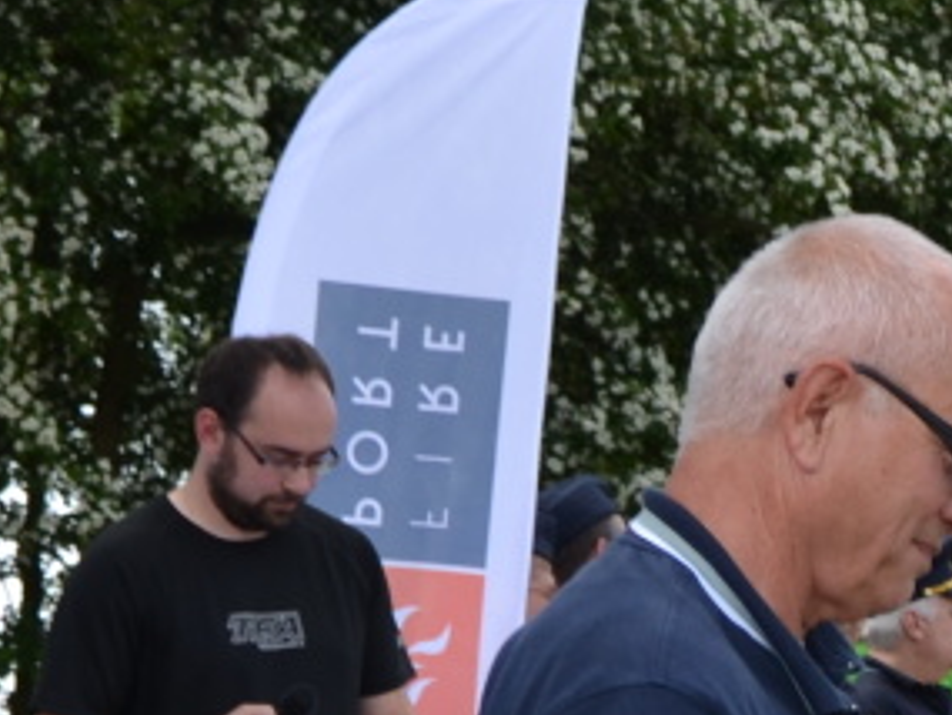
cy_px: 1233
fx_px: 5833
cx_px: 798
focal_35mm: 212
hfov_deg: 9.3
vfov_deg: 6.9
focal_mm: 28
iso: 100
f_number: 5.6
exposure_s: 1/250
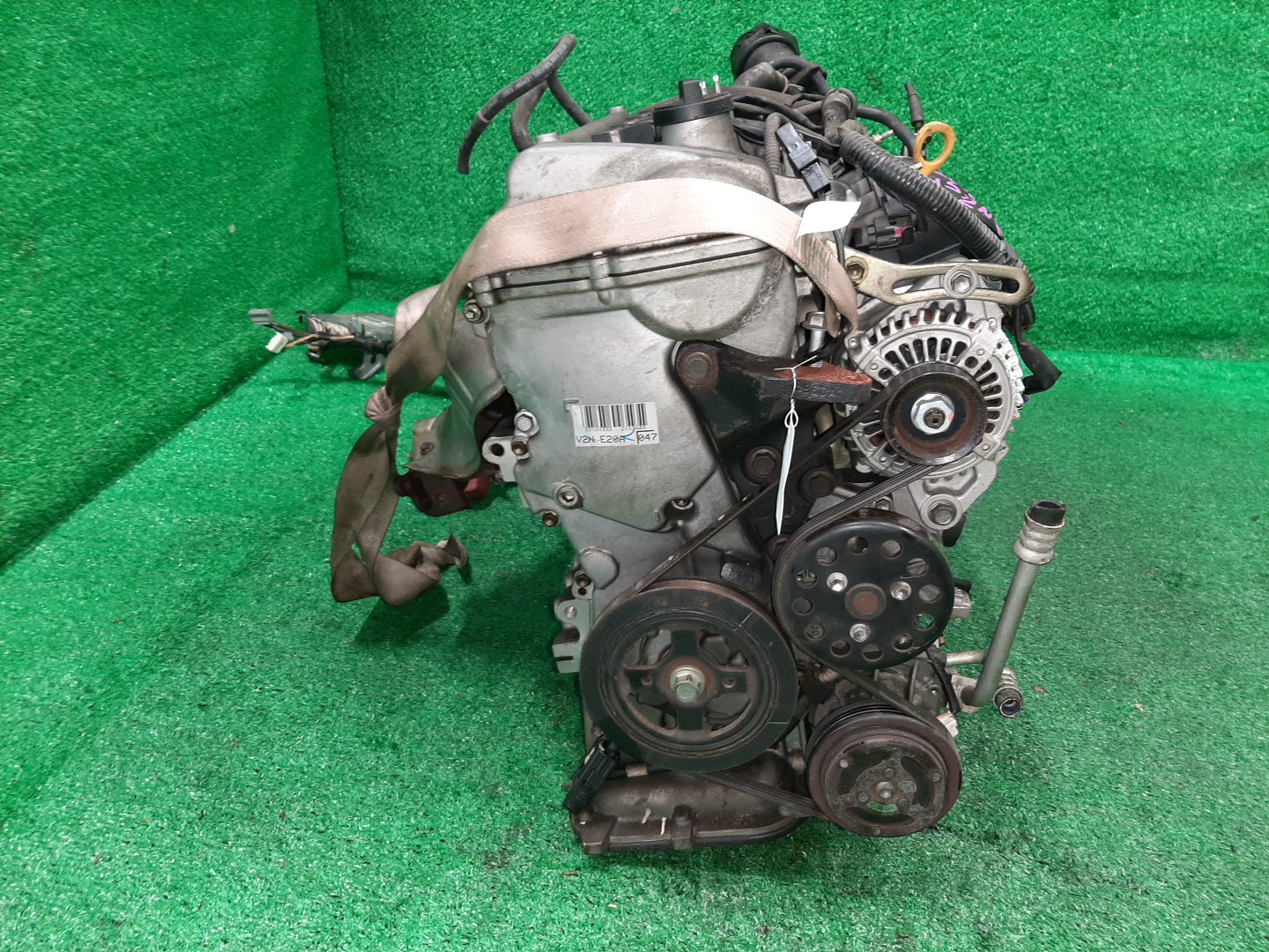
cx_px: 634
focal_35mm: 26
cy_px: 476
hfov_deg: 67.3
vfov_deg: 53.1
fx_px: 953
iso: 194
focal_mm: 3.93
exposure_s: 1/50
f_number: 1.7
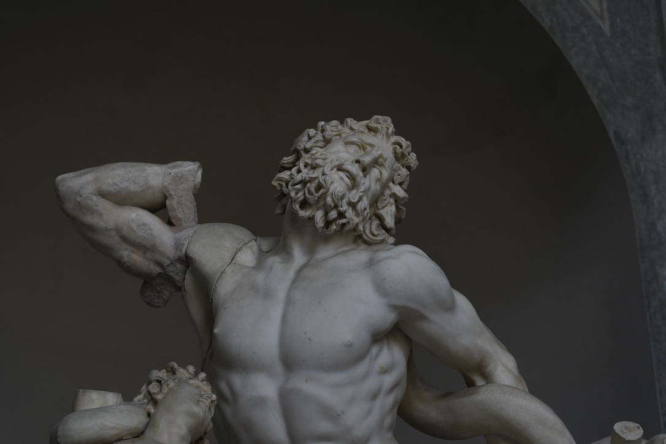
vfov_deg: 19.5
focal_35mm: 70
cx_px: 333
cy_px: 222
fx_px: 1295
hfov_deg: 28.8
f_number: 7.1
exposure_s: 1/640
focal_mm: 70
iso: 1000
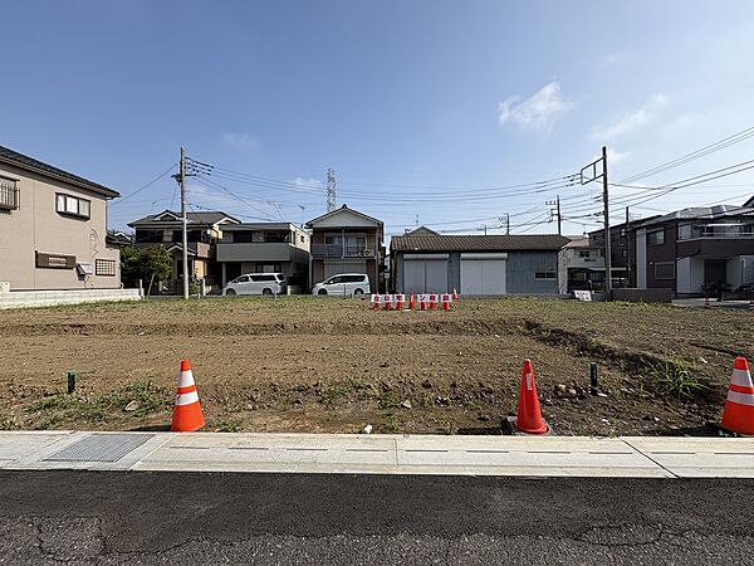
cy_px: 283
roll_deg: -0.3
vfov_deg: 85.7
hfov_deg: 102.1
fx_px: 305
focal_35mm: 14
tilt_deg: -0.9
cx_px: 377
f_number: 2.2
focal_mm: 2.22
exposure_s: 1/1637
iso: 40
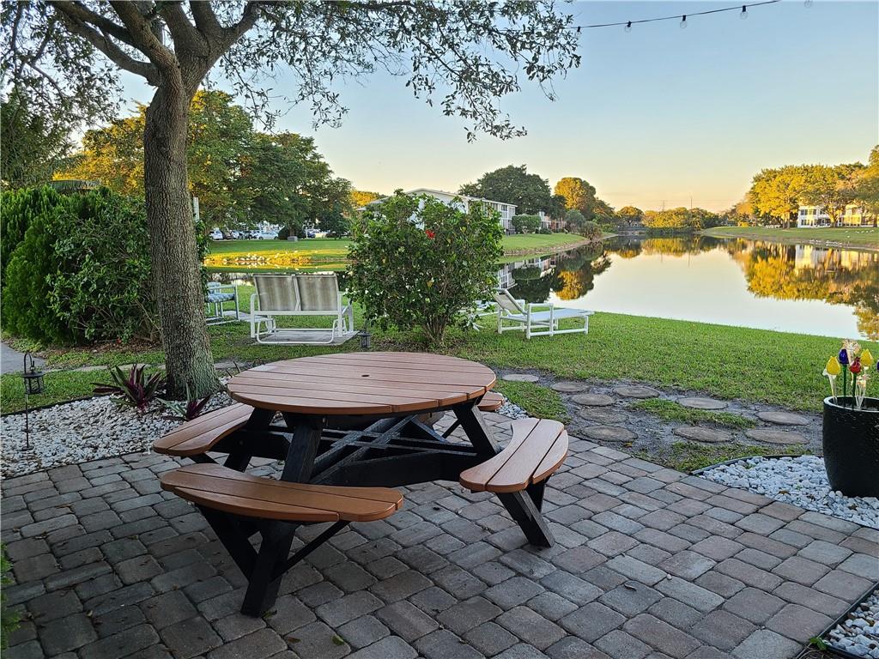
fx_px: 660
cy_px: 330
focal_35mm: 26
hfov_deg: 67.3
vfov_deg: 53.1
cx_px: 440
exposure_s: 1/119
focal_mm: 5.4
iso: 50
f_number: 1.8
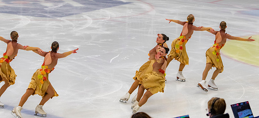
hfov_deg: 12.0
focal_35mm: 187
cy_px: 52
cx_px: 144
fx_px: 1229
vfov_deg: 5.5
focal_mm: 98
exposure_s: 1/500
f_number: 4
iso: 1100
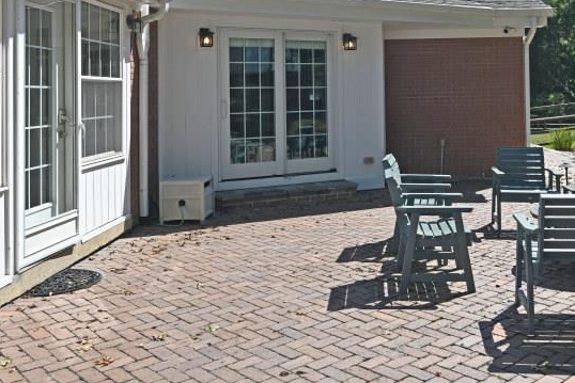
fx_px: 623
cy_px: 67
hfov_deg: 49.1
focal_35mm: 39
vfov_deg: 33.1
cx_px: 354
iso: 100
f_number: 7.1
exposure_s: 1/400
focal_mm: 14
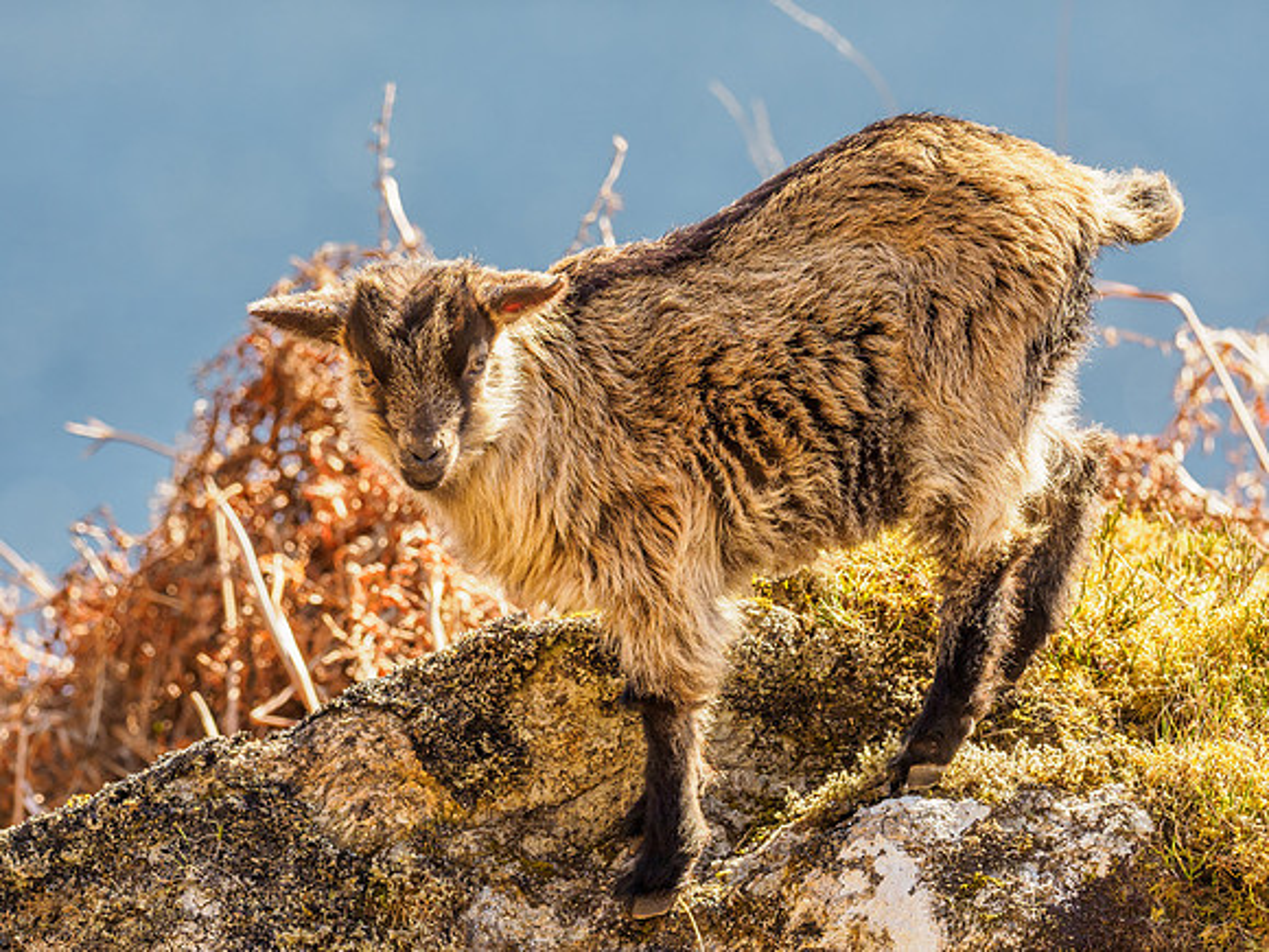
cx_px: 634
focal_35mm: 601
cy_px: 476
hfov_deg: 3.3
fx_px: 22032
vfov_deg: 2.5
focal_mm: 300
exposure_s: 1/1000
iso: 1000
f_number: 4.5
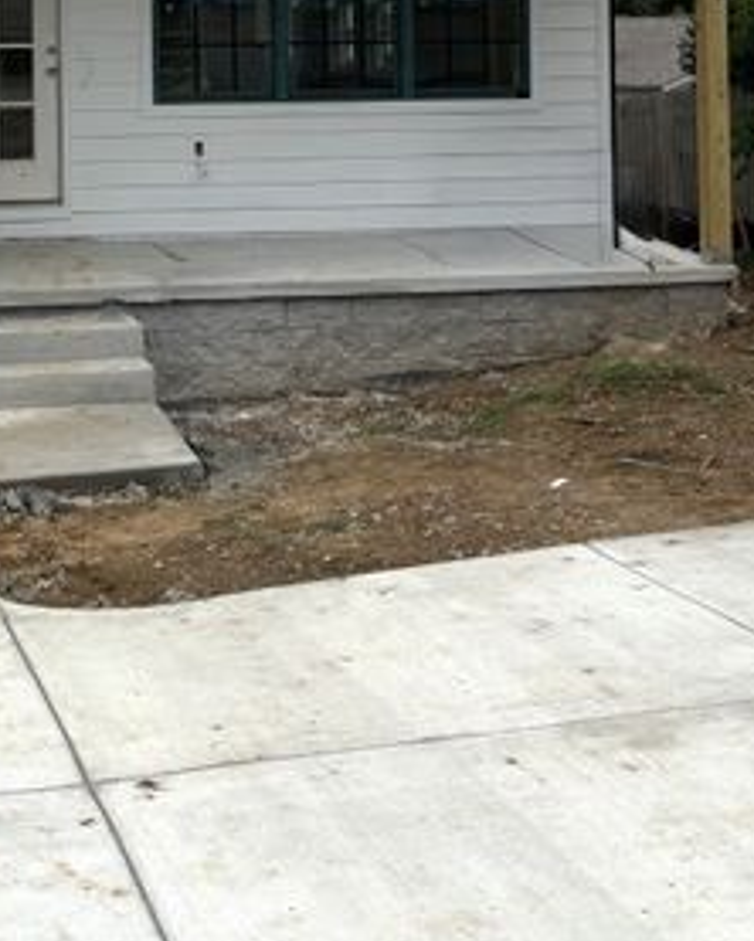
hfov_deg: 23.6
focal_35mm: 61
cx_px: -58
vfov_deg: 28.8
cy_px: -19
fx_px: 1700
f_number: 1.6
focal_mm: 5.96
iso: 50
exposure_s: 1/3279
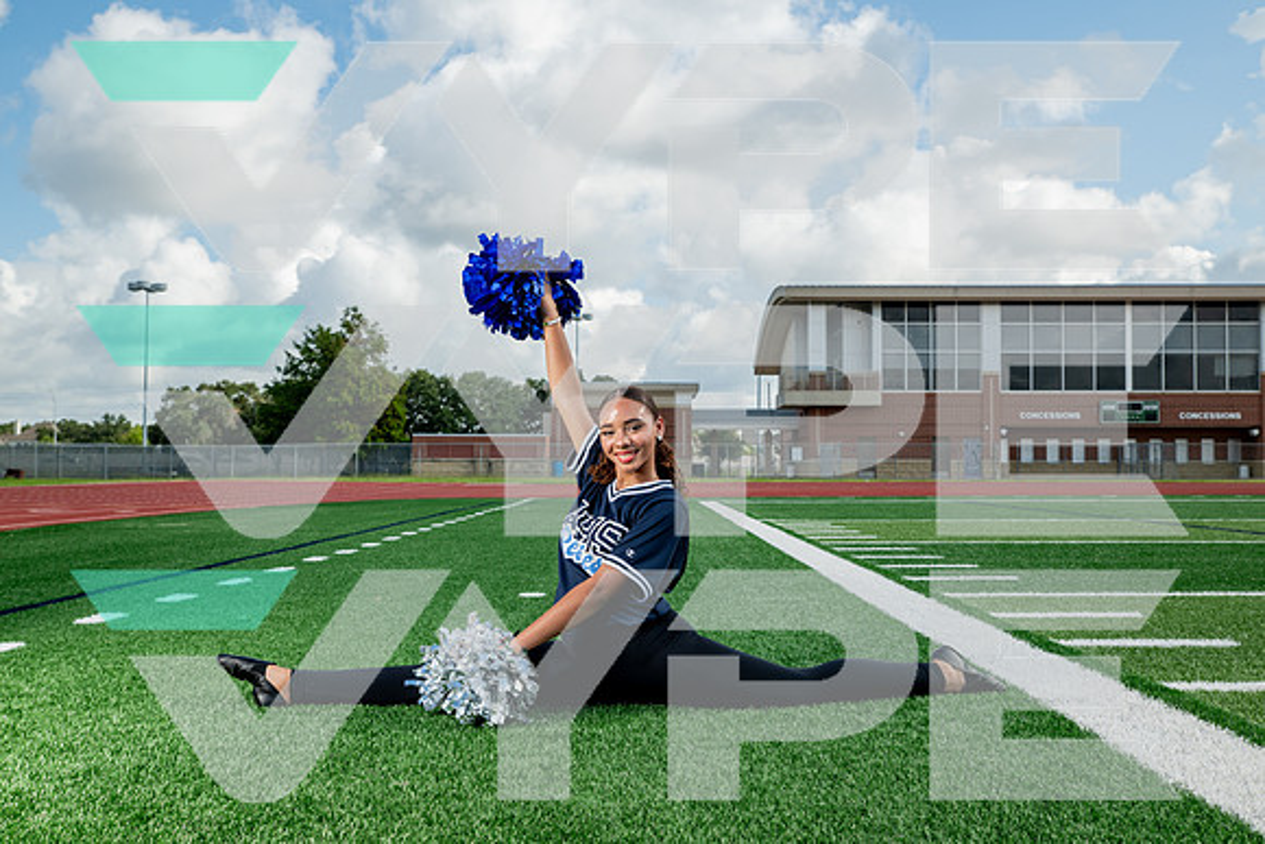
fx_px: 1337
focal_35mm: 38
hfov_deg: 50.6
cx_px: 632
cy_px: 422
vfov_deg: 35.0
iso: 100
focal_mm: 38
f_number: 7.1
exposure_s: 1/320
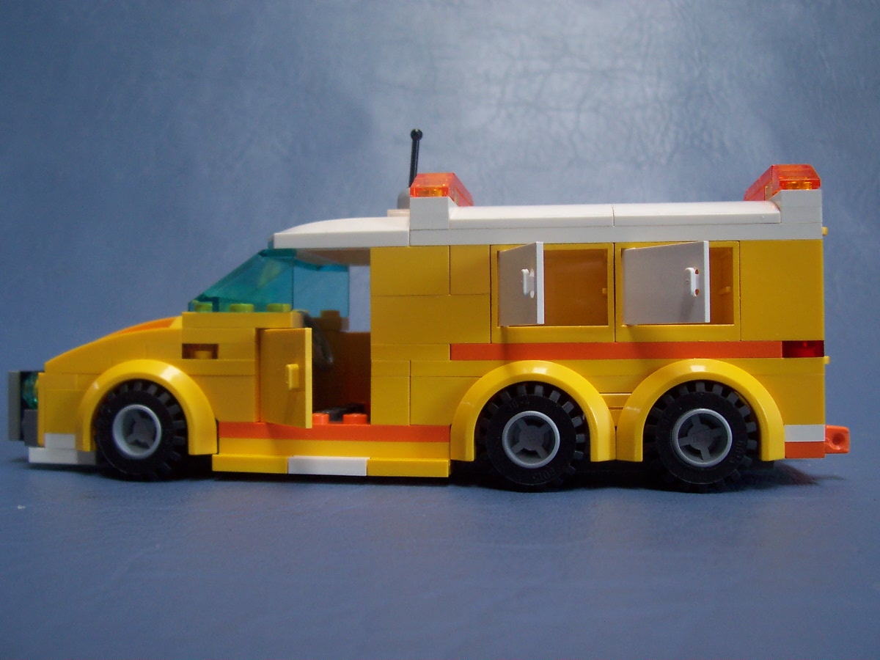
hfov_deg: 50.1
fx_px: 941
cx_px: 440
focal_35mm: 37
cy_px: 330
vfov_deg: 38.7
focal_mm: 5.6
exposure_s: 1/30
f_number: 2.8
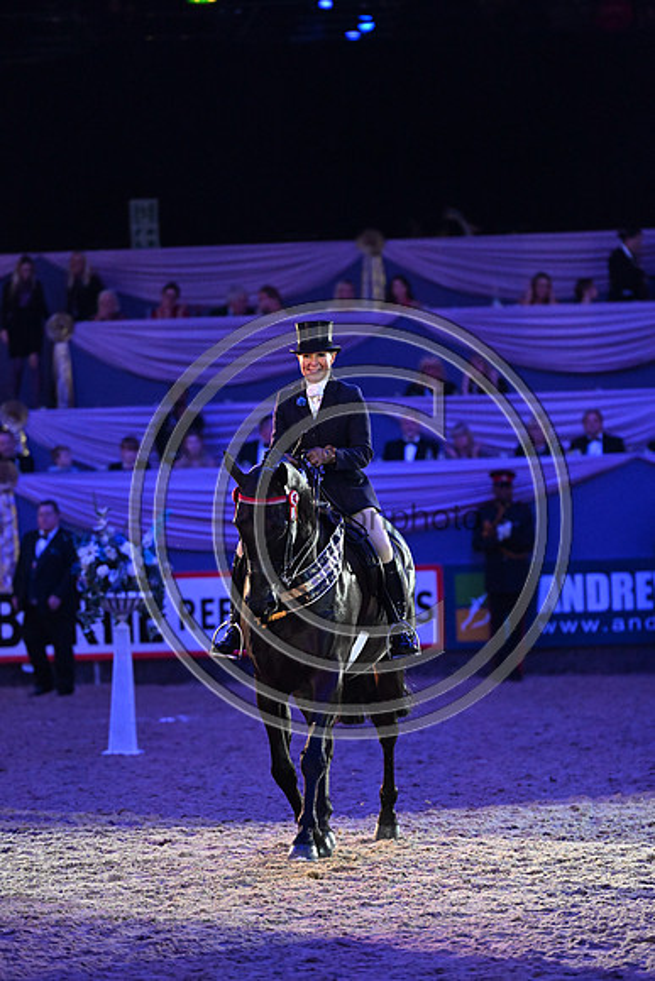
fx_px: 5455
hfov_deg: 6.9
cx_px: 328
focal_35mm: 200
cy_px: 490
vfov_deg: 10.3
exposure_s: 1/800
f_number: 4
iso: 8000
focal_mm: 200
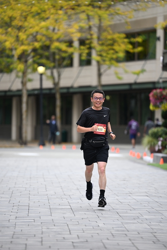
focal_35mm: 200
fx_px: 1391
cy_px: 125
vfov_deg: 10.3
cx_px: 84
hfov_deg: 6.9
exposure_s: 1/2500
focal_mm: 200
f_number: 2.8
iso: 640
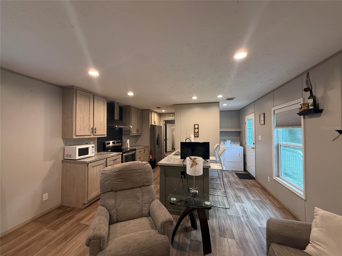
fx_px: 138
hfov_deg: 102.1
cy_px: 128
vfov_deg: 85.7
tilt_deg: +1.7
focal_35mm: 14
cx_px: 171
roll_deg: +1.1
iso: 400
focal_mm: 2.22
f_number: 2.2
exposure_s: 1/120
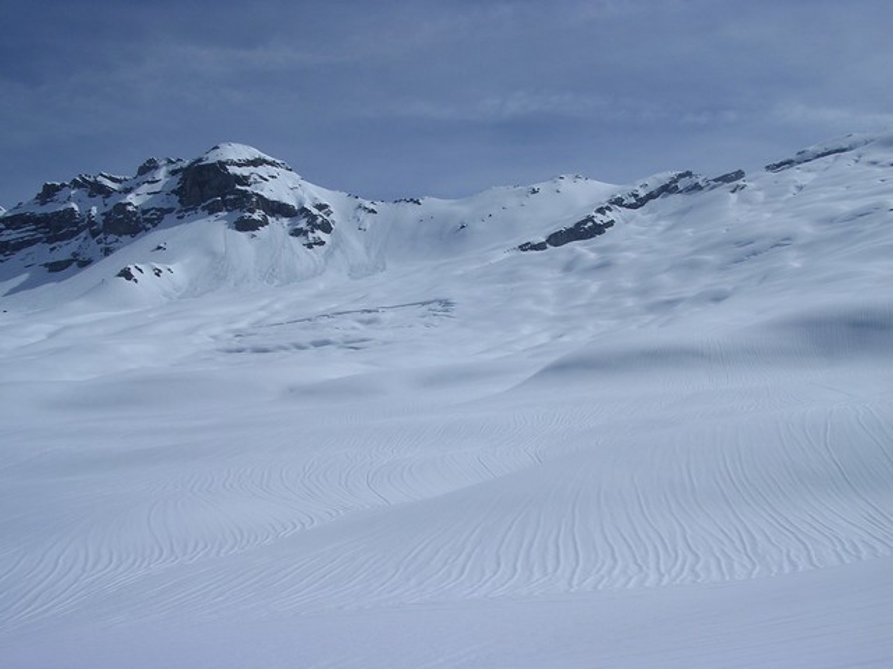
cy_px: 334
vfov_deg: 37.7
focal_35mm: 38
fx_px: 980
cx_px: 446
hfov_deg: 49.0
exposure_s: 1/1374
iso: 100
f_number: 5.6
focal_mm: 5.8
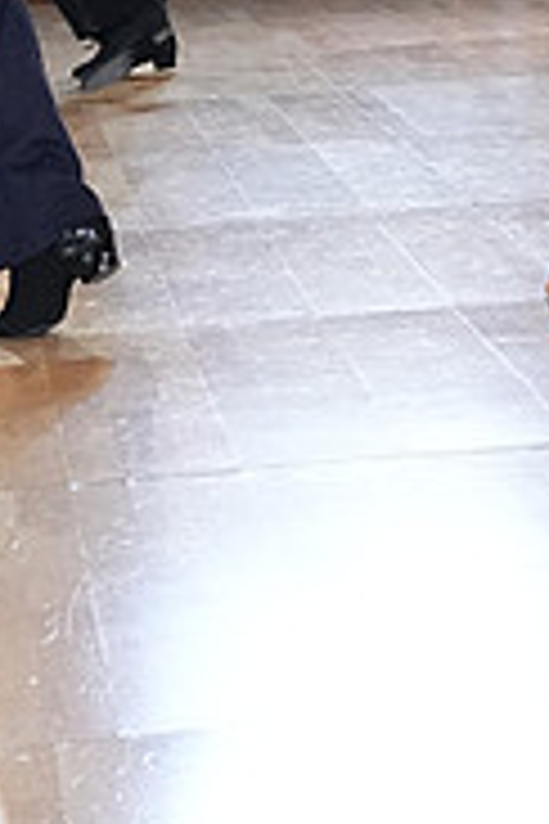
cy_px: -329
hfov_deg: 9.6
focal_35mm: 143
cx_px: 407
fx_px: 3271
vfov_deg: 13.7
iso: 5000
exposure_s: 1/200
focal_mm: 30
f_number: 7.1
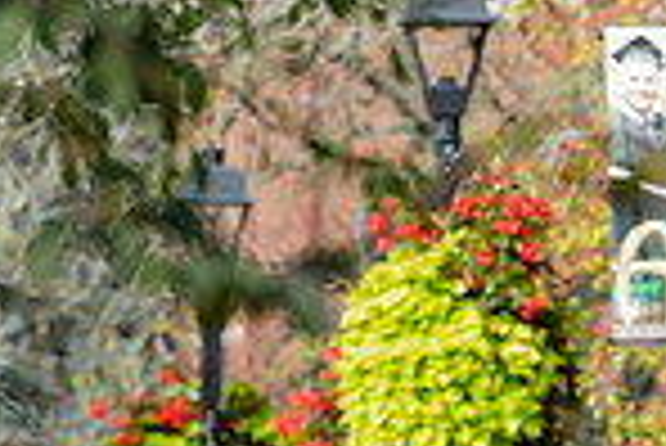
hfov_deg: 1.8
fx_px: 21703
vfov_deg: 1.2
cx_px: 846
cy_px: 637
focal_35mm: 1172
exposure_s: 1/320
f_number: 9
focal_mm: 300
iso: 500
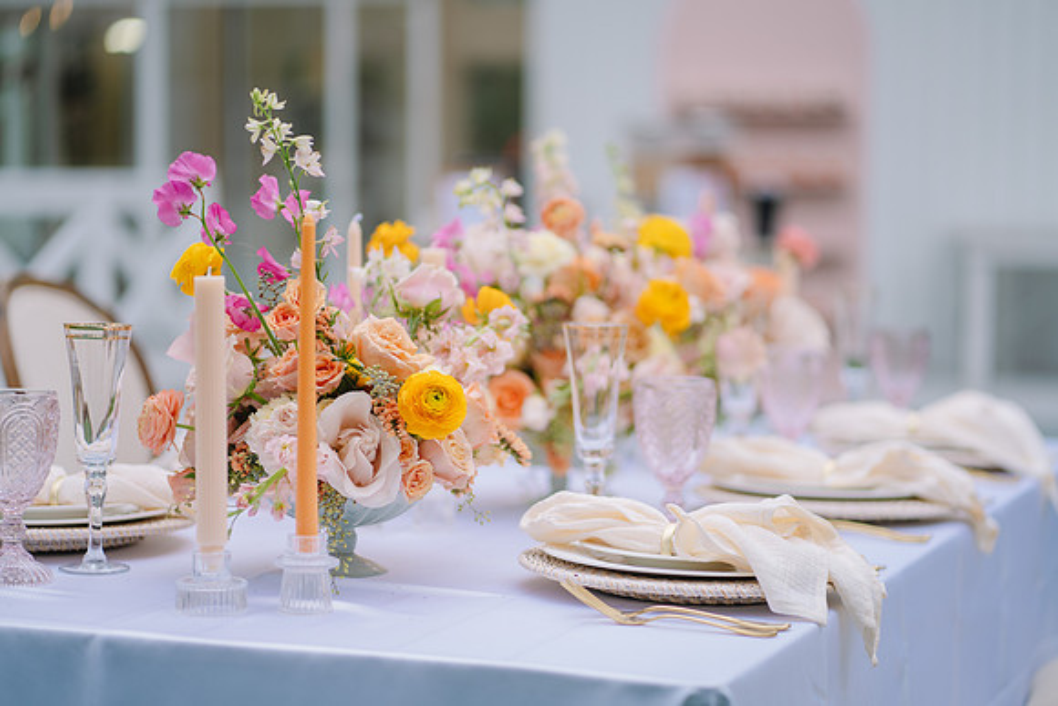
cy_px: 353
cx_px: 529
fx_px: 2499
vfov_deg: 16.1
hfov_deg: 23.9
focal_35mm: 85
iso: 50
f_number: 1.8
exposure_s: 1/200
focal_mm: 85
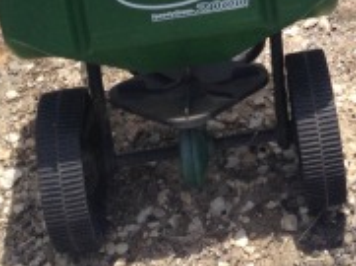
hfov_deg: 15.5
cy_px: -100
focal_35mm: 124
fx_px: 1273
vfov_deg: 11.5
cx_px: 380
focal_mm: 4.28
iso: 50
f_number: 2.4
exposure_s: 1/1381
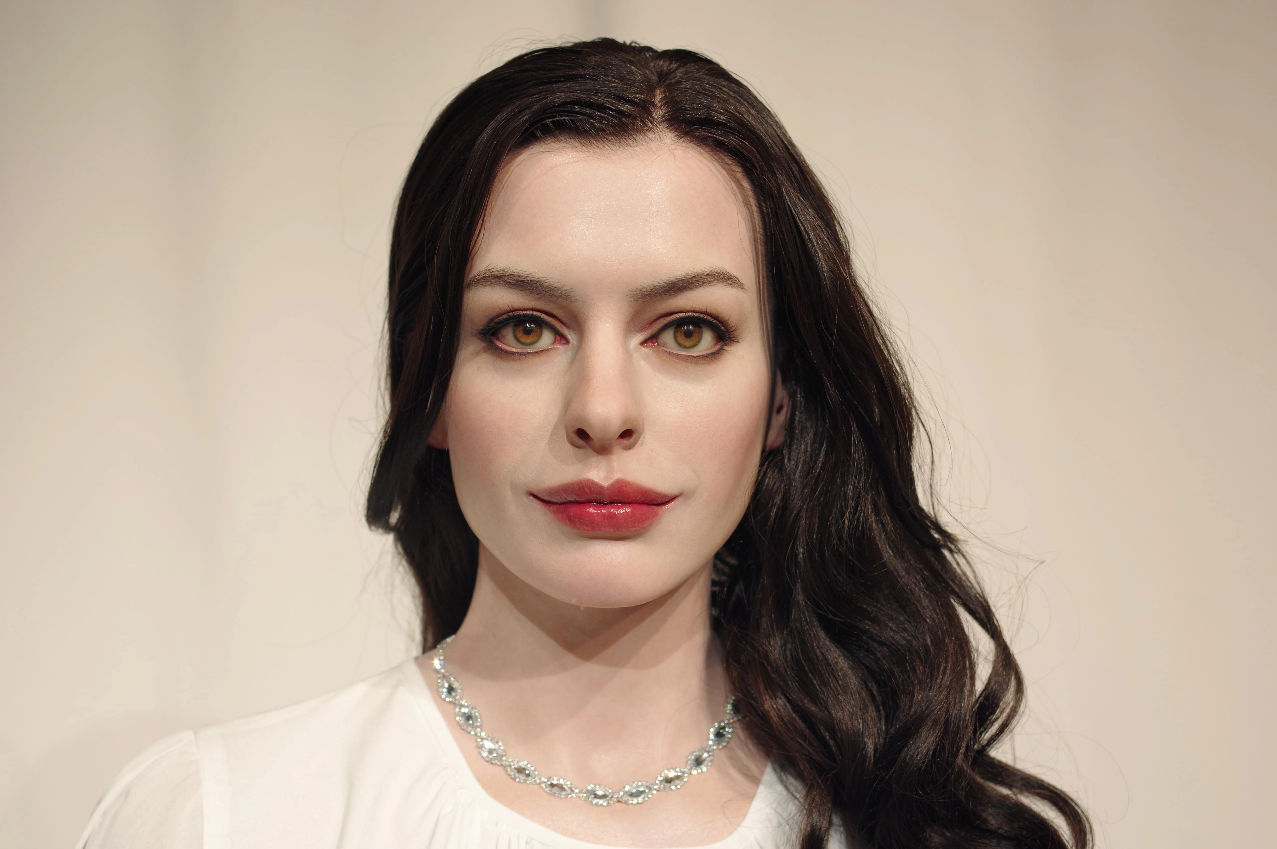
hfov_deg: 38.2
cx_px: 638
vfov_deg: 25.9
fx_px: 1843
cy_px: 424
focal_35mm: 52
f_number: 4
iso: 400
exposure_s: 1/100
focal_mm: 35
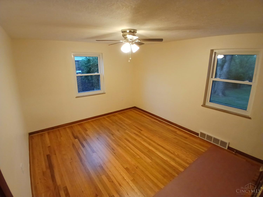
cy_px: 98
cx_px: 132
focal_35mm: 17
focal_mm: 1.4
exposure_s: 1/30
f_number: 2.2
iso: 250
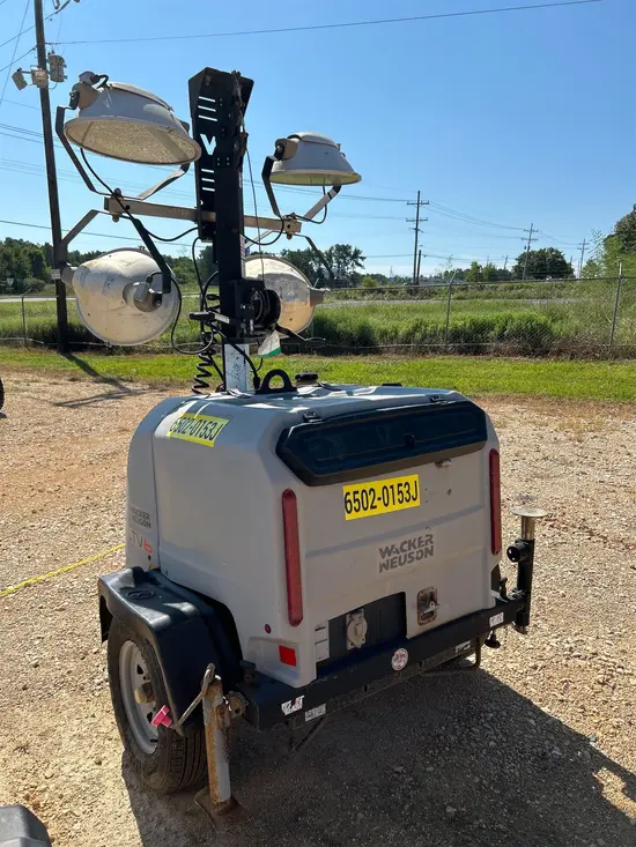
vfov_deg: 67.3
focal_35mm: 26
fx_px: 637
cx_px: 318
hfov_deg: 53.1
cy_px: 424
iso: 50
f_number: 1.5
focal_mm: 5.7
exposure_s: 1/5076
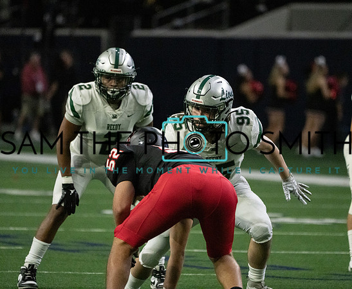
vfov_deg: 3.2
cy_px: 132
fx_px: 5263
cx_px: 200
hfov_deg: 3.8
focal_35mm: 500
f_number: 5.6
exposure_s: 1/1250
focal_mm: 400
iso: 16000
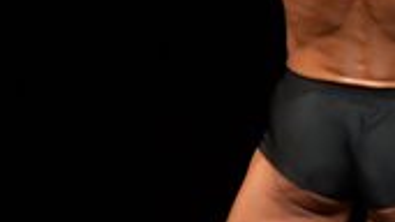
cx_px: 311
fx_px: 14133
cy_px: 83
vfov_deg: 0.9
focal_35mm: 1350
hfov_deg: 1.6
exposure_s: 1/400
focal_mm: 190
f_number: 5.6
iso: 3200
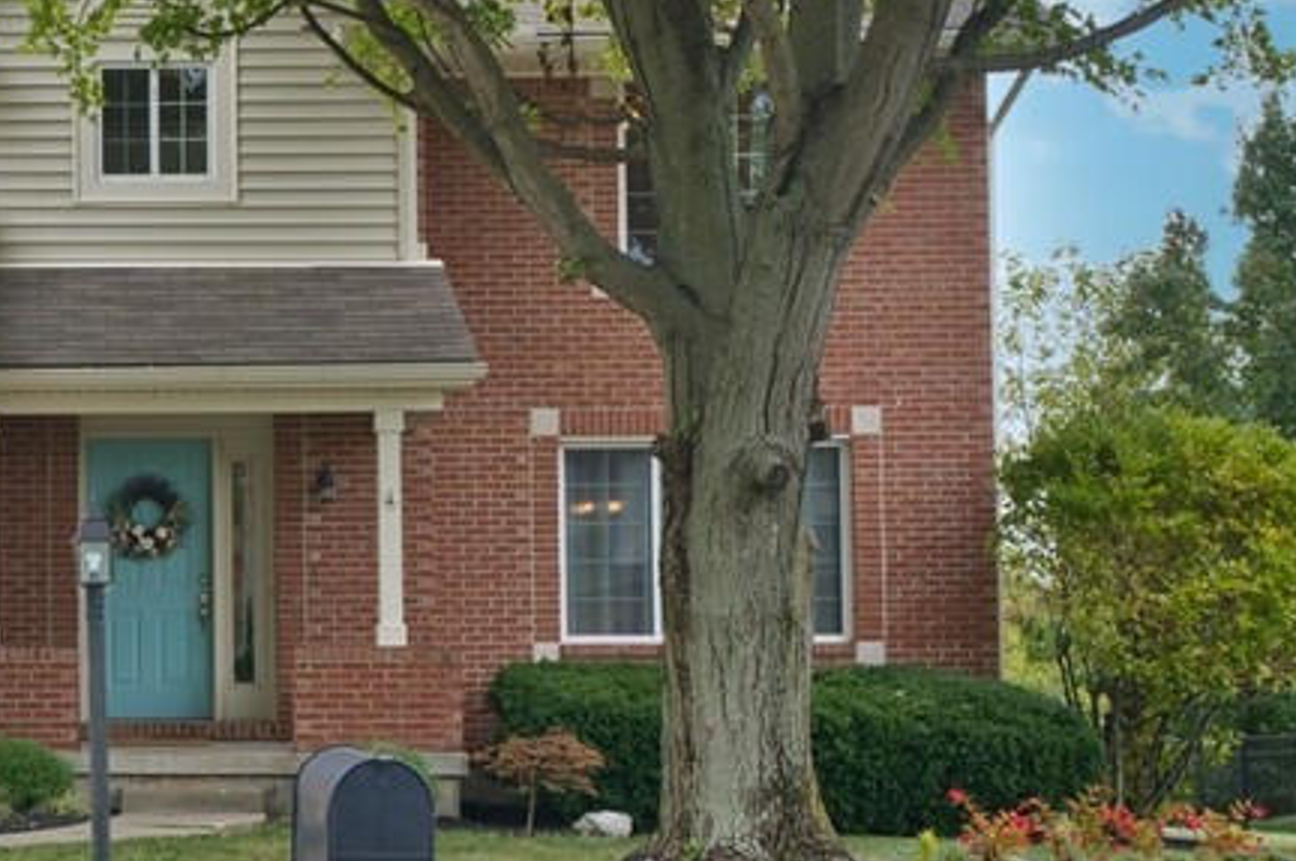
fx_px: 2805
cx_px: 6
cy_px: 530
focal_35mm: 78
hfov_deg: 24.8
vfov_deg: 17.4
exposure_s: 1/20
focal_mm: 31
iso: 100
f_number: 10
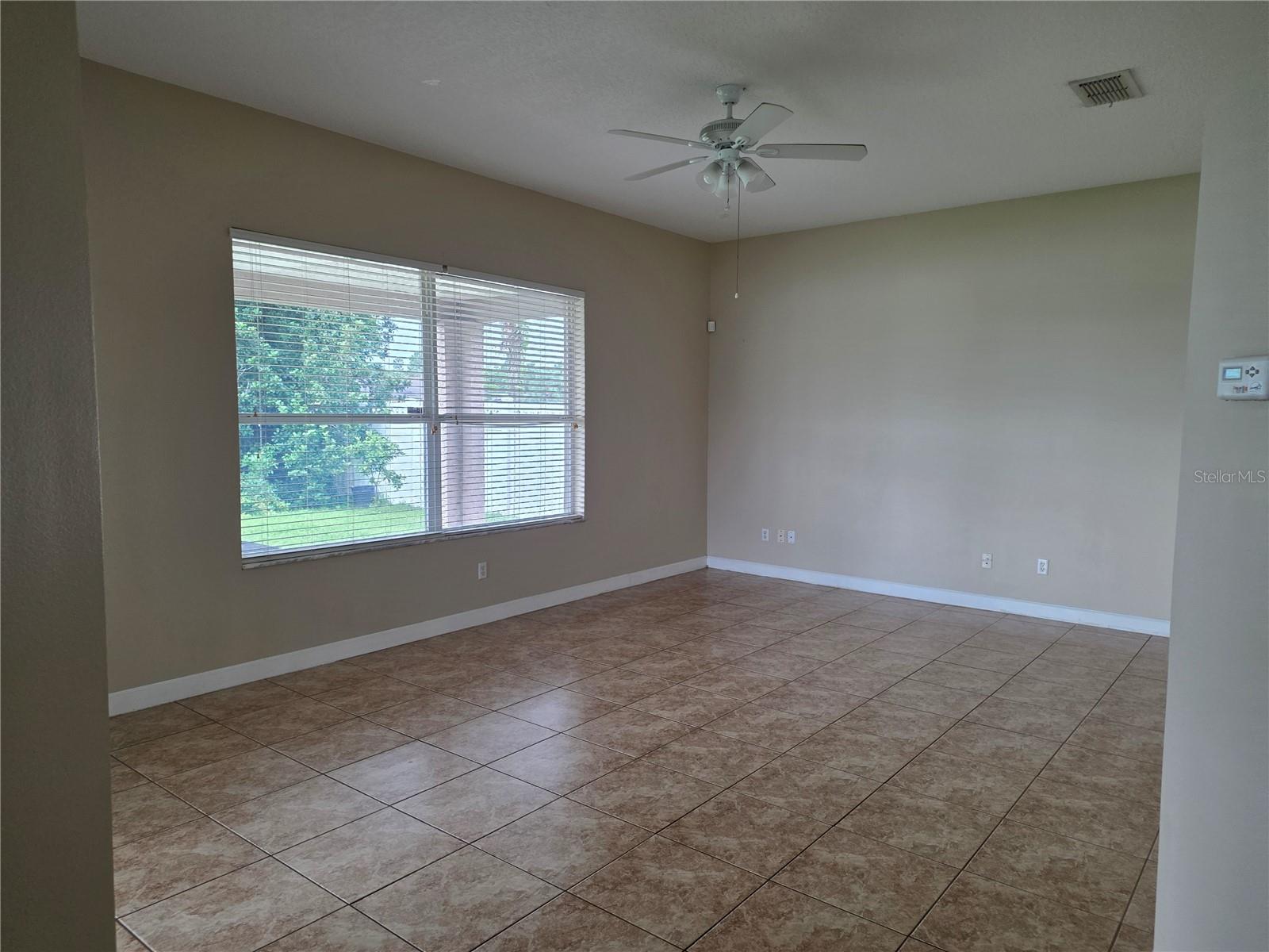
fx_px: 843
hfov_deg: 73.9
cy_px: 476
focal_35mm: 23
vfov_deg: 58.9
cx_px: 634
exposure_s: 1/120
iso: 200
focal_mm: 6.25
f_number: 1.7
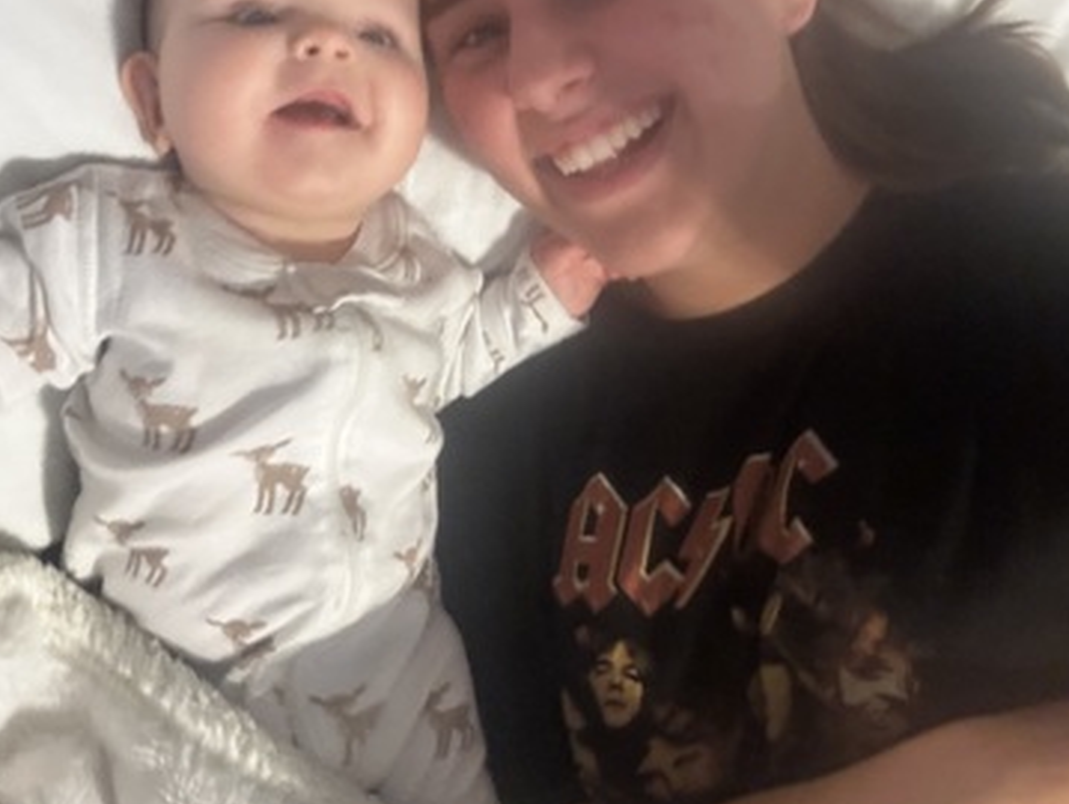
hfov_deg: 56.1
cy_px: 311
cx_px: 399
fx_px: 989
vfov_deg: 43.9
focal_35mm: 32
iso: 320
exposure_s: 1/30
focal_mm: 2.69
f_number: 1.9
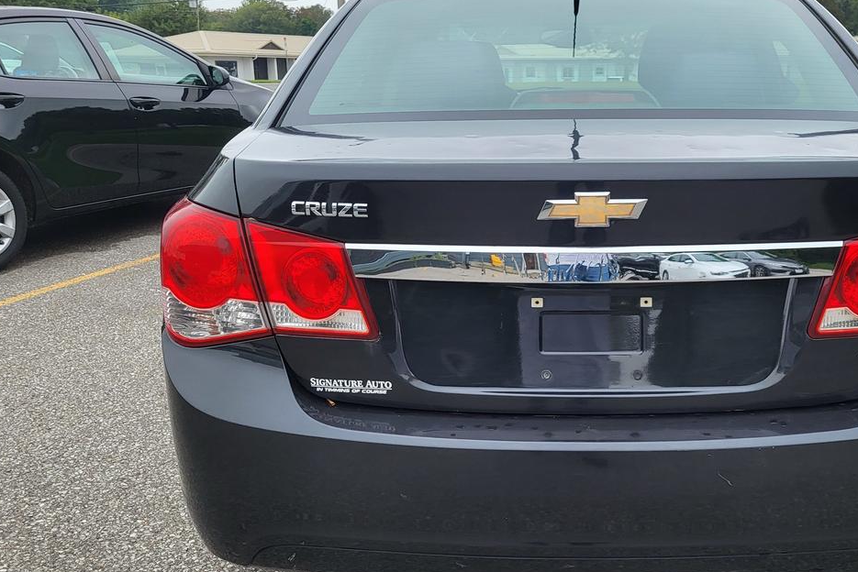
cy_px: 335
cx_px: 545
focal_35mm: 37
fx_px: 882
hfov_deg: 51.2
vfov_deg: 35.9
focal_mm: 5.4
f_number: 1.8
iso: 40
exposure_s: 1/827
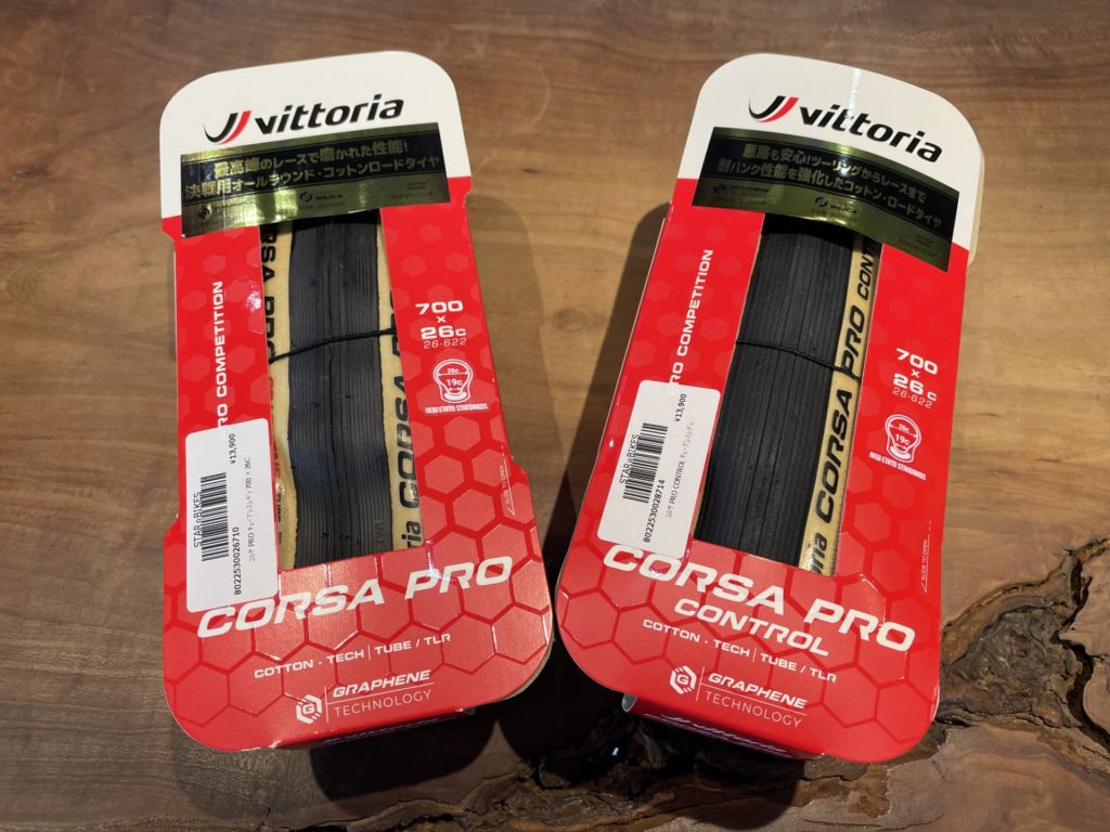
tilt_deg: -65.2
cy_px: 416
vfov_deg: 53.1
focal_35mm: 26
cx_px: 555
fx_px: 834
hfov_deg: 67.3
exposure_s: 1/100
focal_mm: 4.2
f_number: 1.6
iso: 100
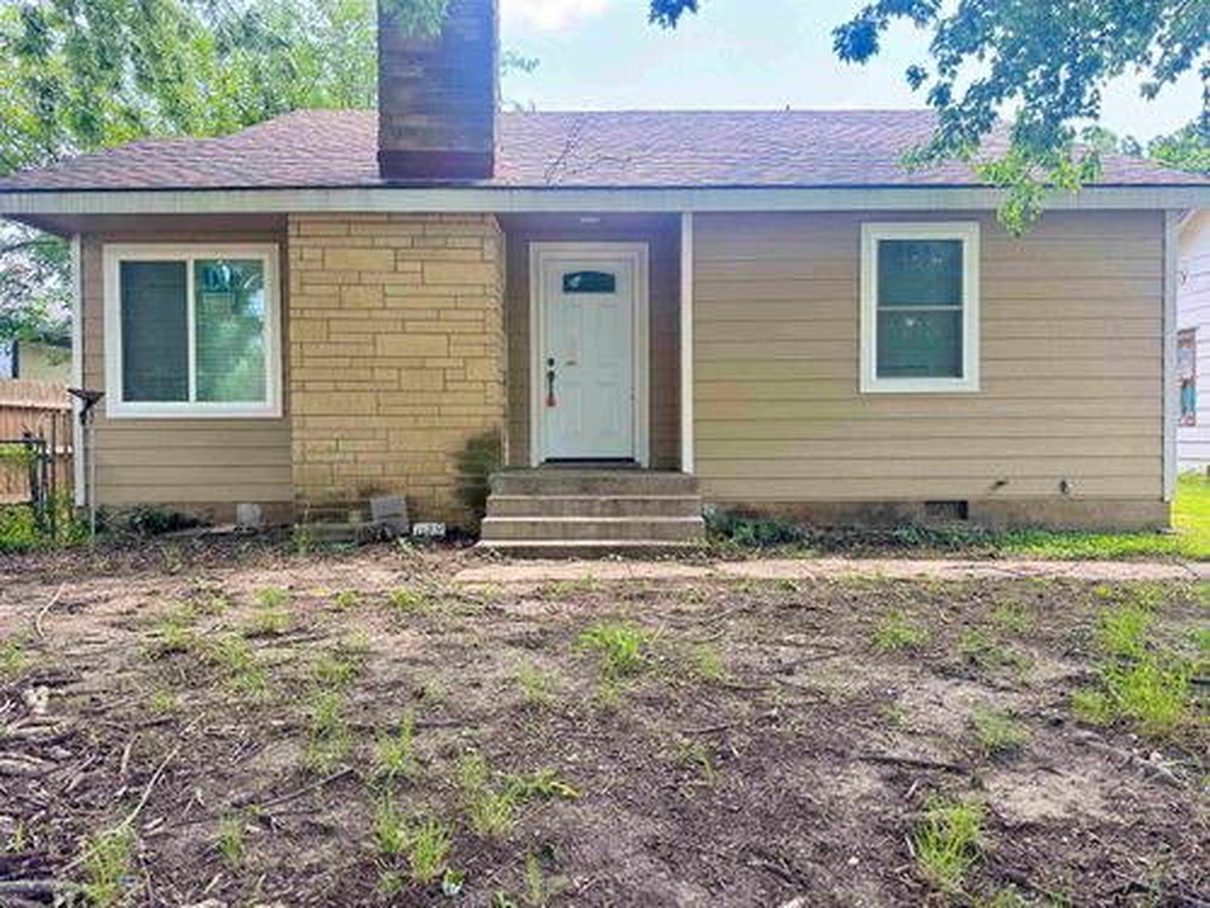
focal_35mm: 24
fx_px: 839
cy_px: 454
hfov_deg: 71.6
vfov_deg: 56.8
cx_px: 605
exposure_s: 1/163
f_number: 1.78
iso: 80
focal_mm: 6.76
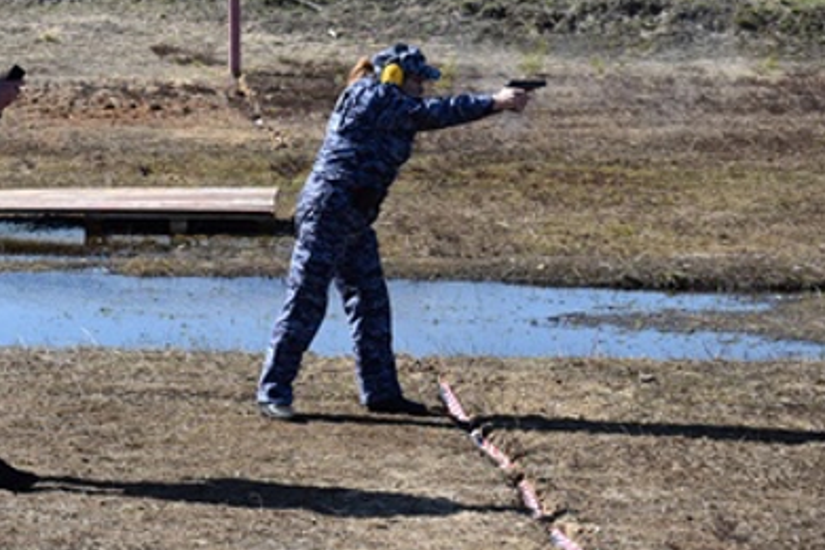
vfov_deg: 10.6
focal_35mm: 130
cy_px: 256
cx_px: 70
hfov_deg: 15.6
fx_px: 2978
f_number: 6.3
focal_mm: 45
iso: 400
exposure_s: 1/1600
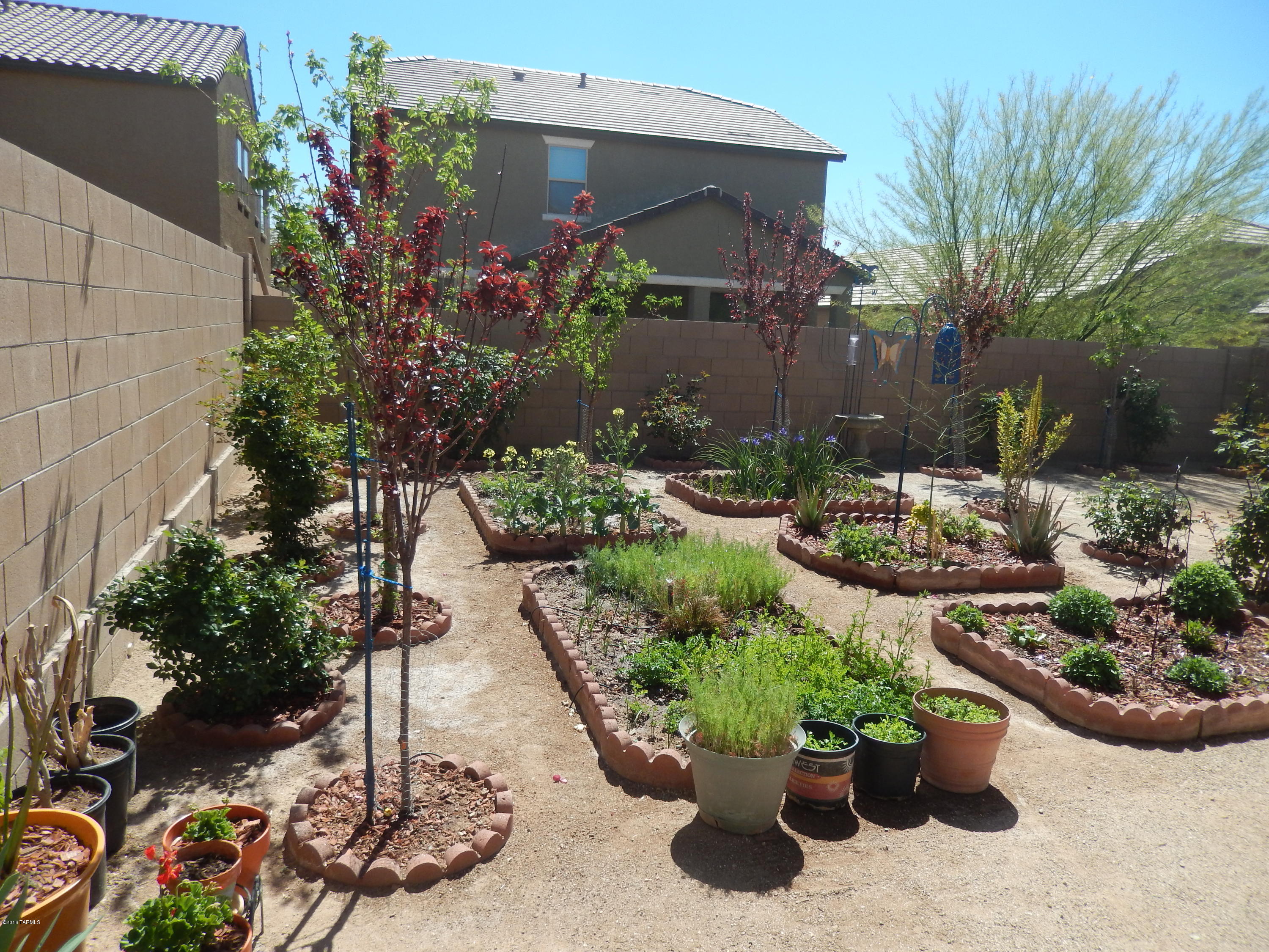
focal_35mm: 25
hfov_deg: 69.4
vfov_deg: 54.9
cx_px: 634
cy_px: 476
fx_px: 916
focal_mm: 4.5
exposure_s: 1/1000
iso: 125
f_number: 3.4
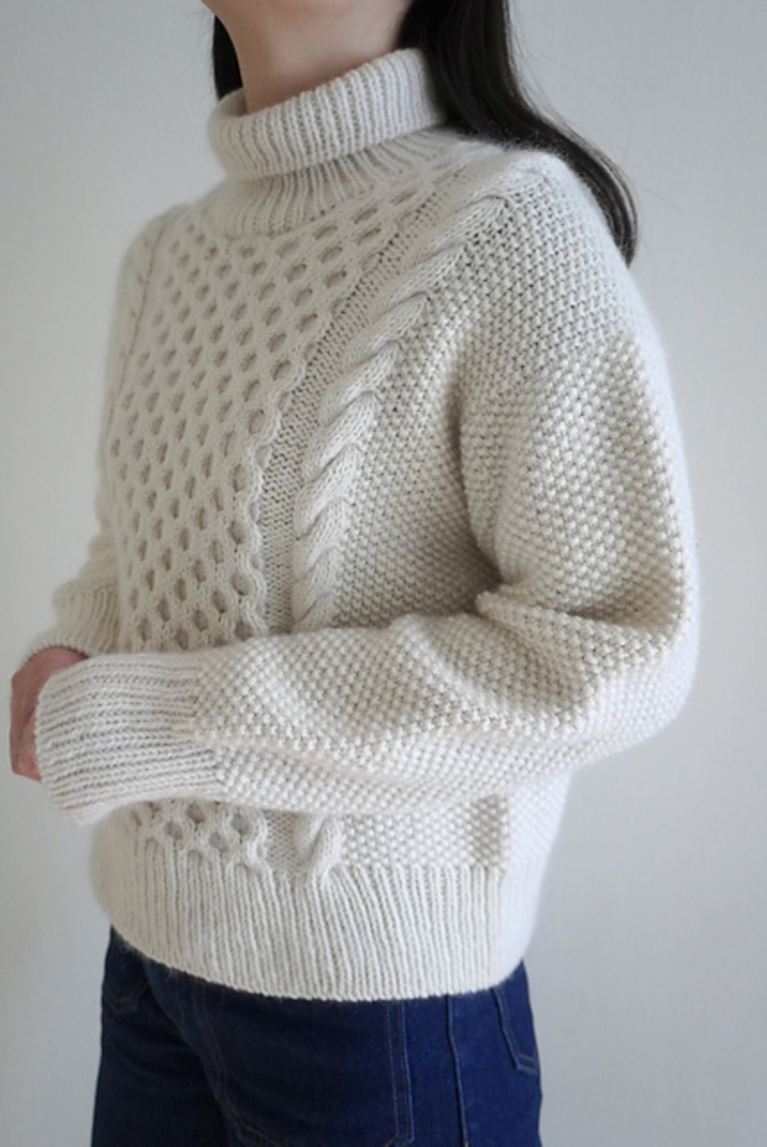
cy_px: 574
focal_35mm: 30
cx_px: 384
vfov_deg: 61.9
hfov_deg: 43.7
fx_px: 957
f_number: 4
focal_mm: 20
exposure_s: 1/30
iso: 2000
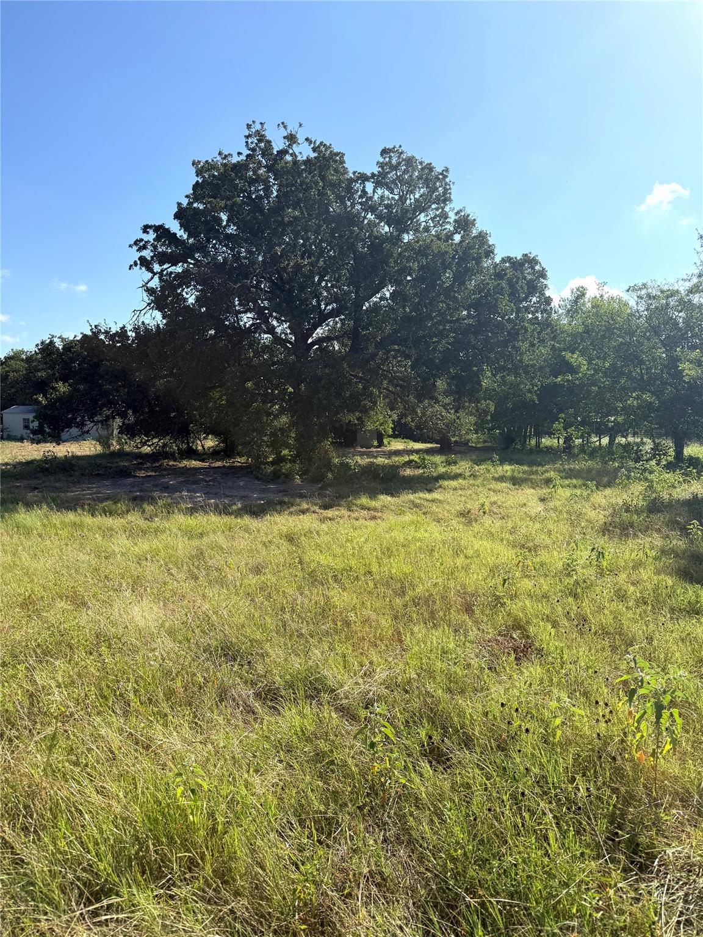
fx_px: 650
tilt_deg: -4.0
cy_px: 468
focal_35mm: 24
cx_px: 352
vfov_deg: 71.6
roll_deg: -0.2
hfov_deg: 56.8
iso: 80
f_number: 1.78
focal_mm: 6.76
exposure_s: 1/5319
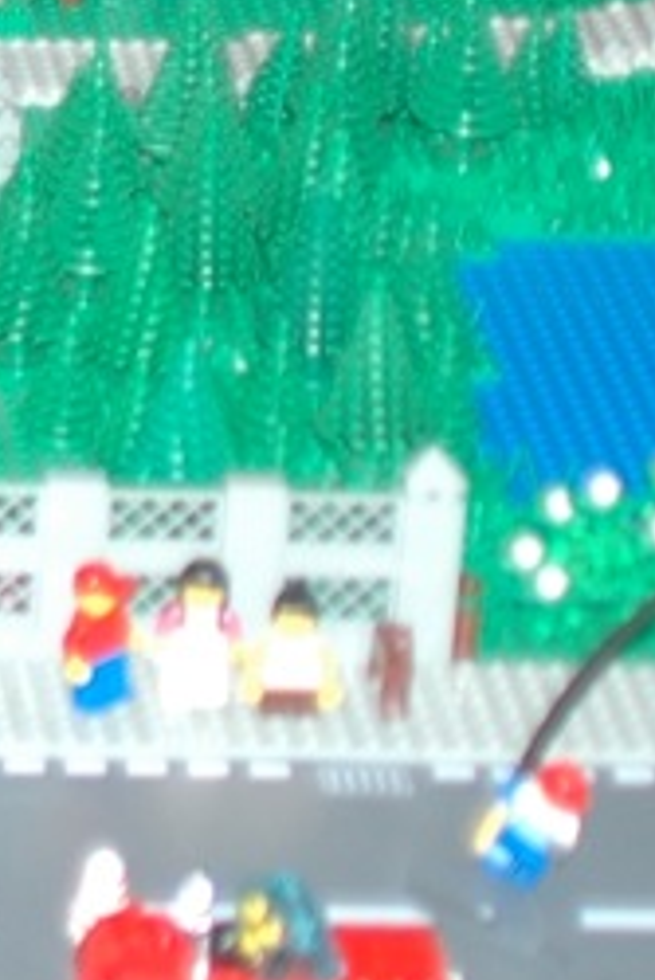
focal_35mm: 215
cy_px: -496
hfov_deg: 6.2
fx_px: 5859
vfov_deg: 9.3
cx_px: -781
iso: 200
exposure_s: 1/60
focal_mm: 28
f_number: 2.8
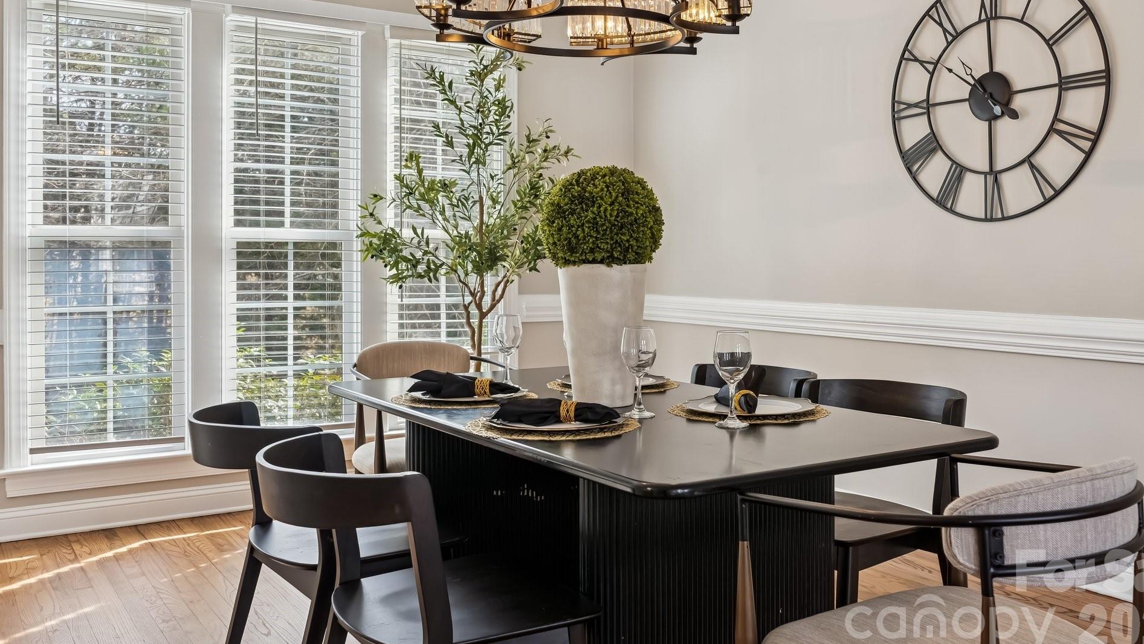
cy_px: 255
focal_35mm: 34
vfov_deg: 34.5
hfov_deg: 58.0
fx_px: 1031
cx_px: 590
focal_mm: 30
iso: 160
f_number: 7.1
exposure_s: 1/15
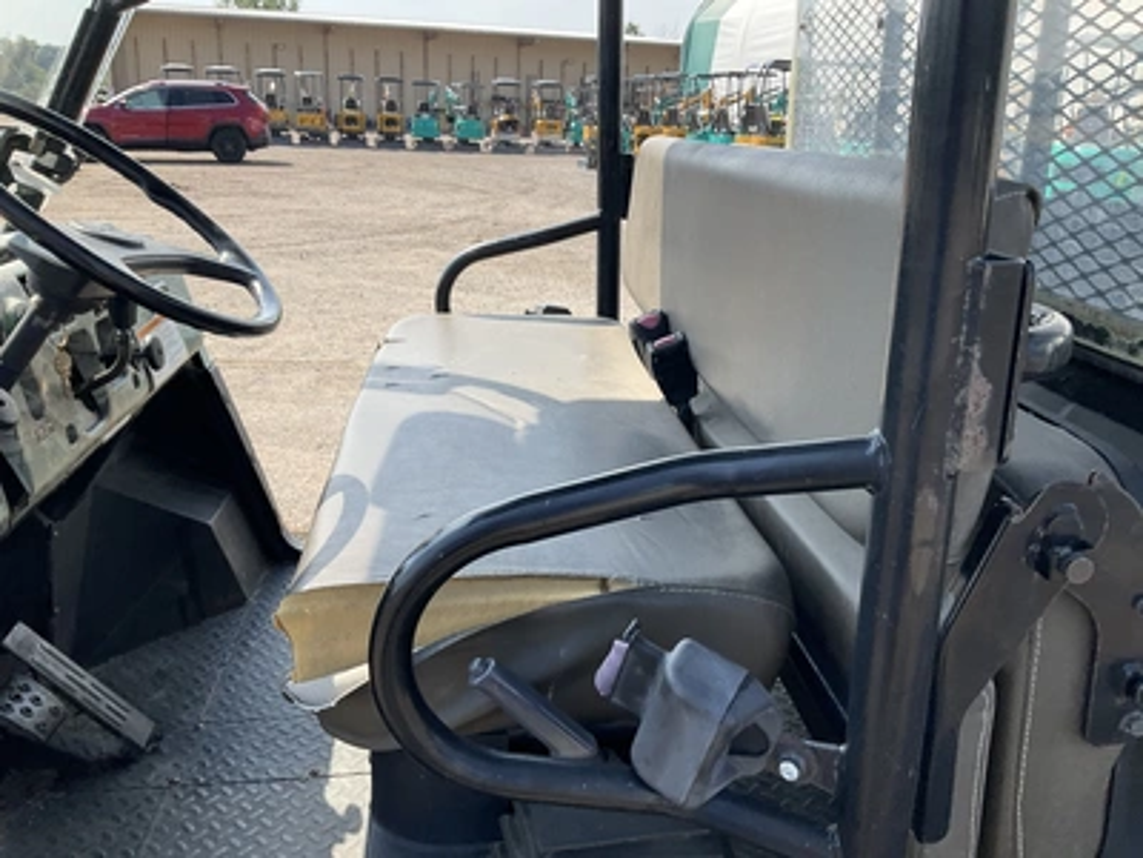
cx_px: 572
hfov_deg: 61.7
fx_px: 958
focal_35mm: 29
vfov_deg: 48.2
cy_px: 429
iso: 25
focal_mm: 3
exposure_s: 1/683
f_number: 1.8
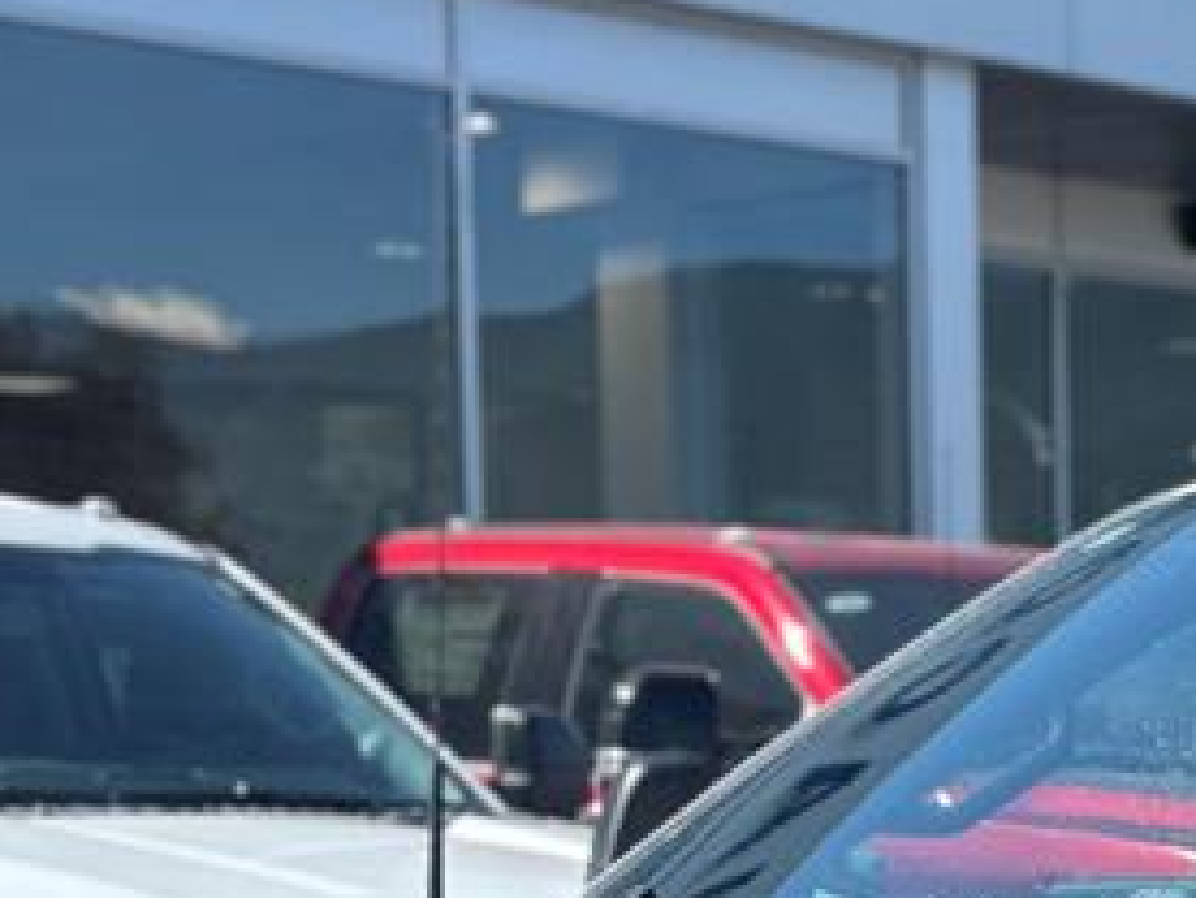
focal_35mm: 120
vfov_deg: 11.8
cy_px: 1338
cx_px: 1446
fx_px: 4148
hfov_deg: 15.8
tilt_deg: -7.2
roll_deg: +0.3
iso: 50
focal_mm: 5.96
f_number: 1.6
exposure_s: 1/1953
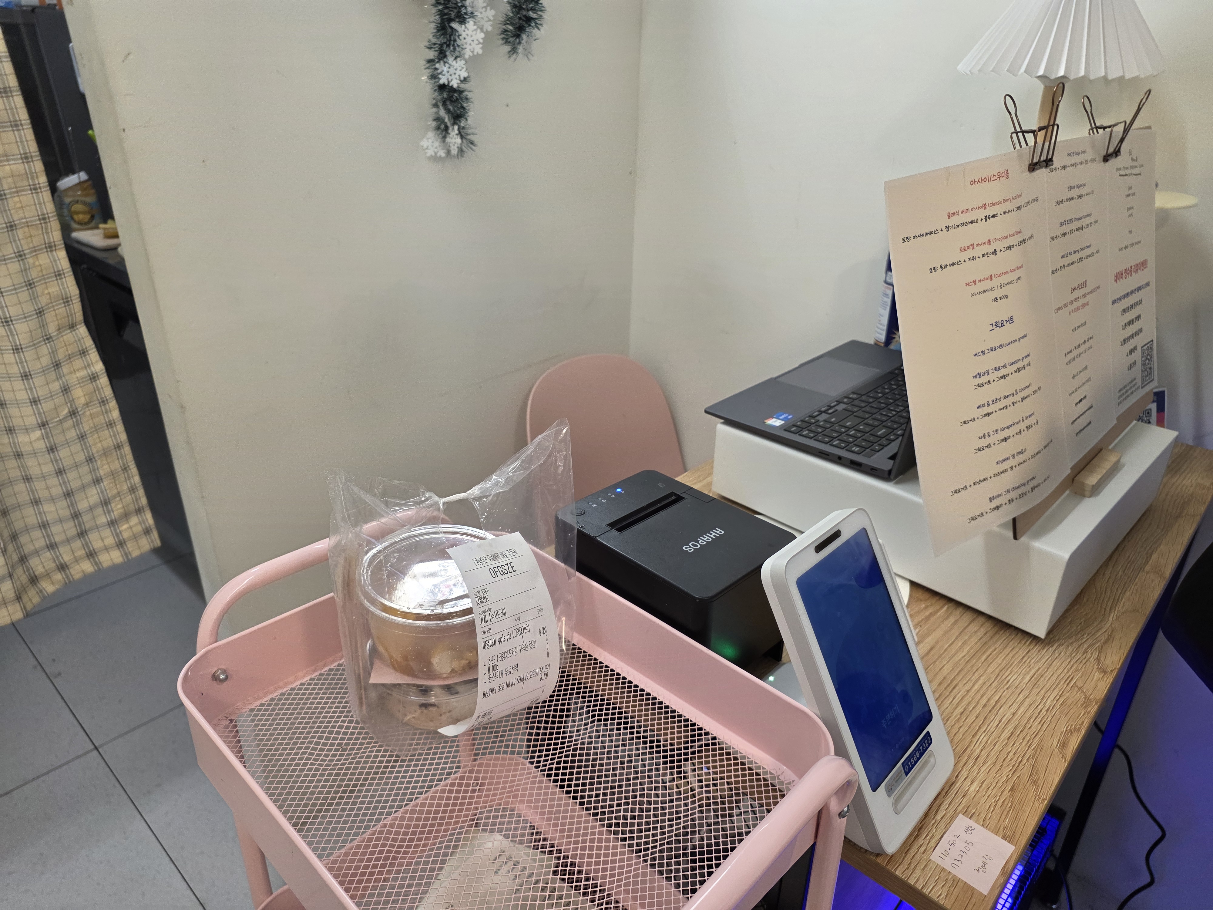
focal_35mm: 23
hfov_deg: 73.9
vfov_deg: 58.9
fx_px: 806
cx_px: 606
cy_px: 455
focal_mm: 6.3
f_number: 1.7
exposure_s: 1/120
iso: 160
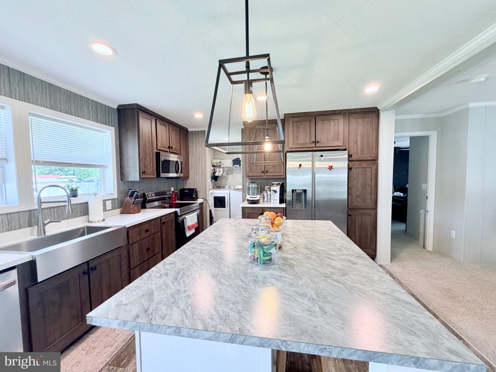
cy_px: 186
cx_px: 248
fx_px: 201
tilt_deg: -4.2
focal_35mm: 14
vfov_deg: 85.7
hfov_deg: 102.1
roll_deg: +0.4
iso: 160
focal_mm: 2.22
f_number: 2.2
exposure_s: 1/60
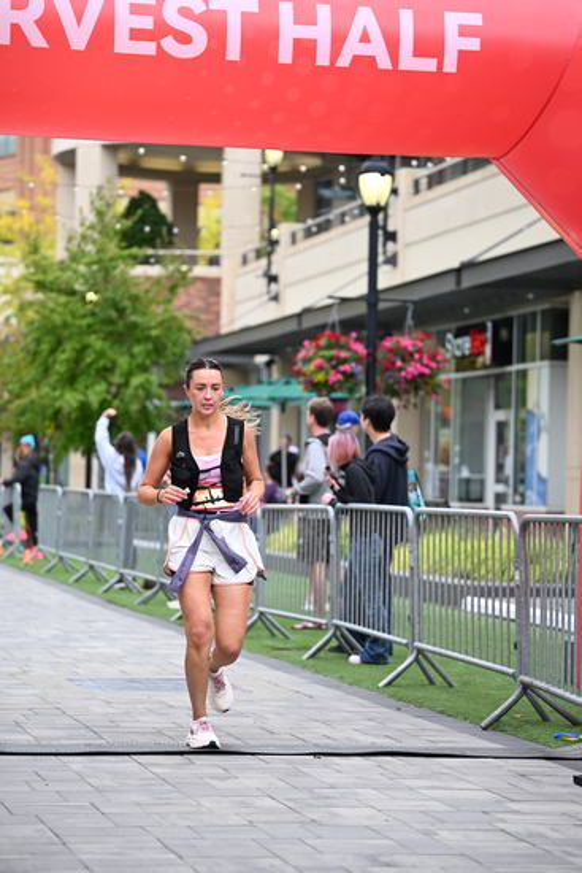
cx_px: 291
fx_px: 2278
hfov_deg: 14.6
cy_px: 436
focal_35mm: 94
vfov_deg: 21.7
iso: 640
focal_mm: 94
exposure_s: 1/2000
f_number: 2.8
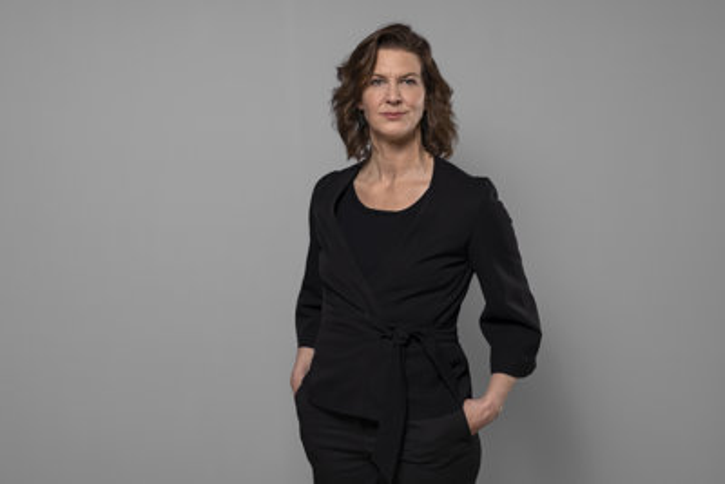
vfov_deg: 27.0
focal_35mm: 50
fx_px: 1007
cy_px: 242
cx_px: 362
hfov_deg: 39.6
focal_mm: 50
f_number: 4
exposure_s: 1/200
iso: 125
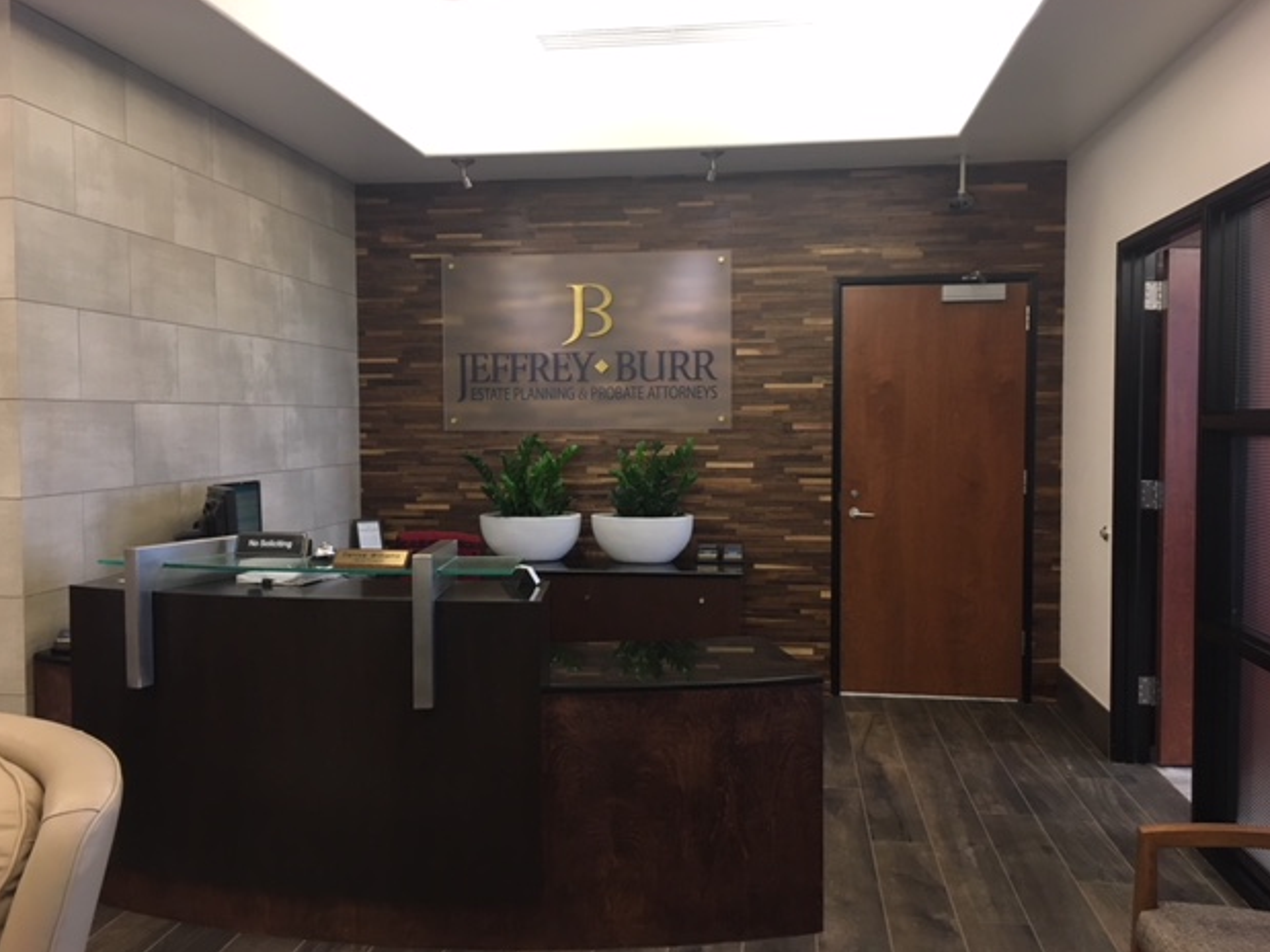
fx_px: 1100
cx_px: 632
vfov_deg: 46.8
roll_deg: +0.3
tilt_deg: -2.6
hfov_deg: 60.0
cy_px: 470
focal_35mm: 30
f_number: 2.2
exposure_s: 1/30
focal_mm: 4.15
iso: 100
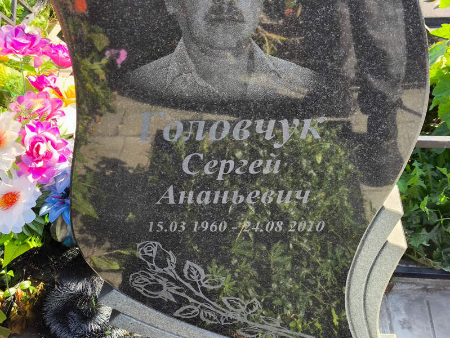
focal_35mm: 50
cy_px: 169
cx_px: 225
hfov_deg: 38.2
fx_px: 650
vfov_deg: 29.1
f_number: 1.7
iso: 50
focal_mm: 4.71
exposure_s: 1/277
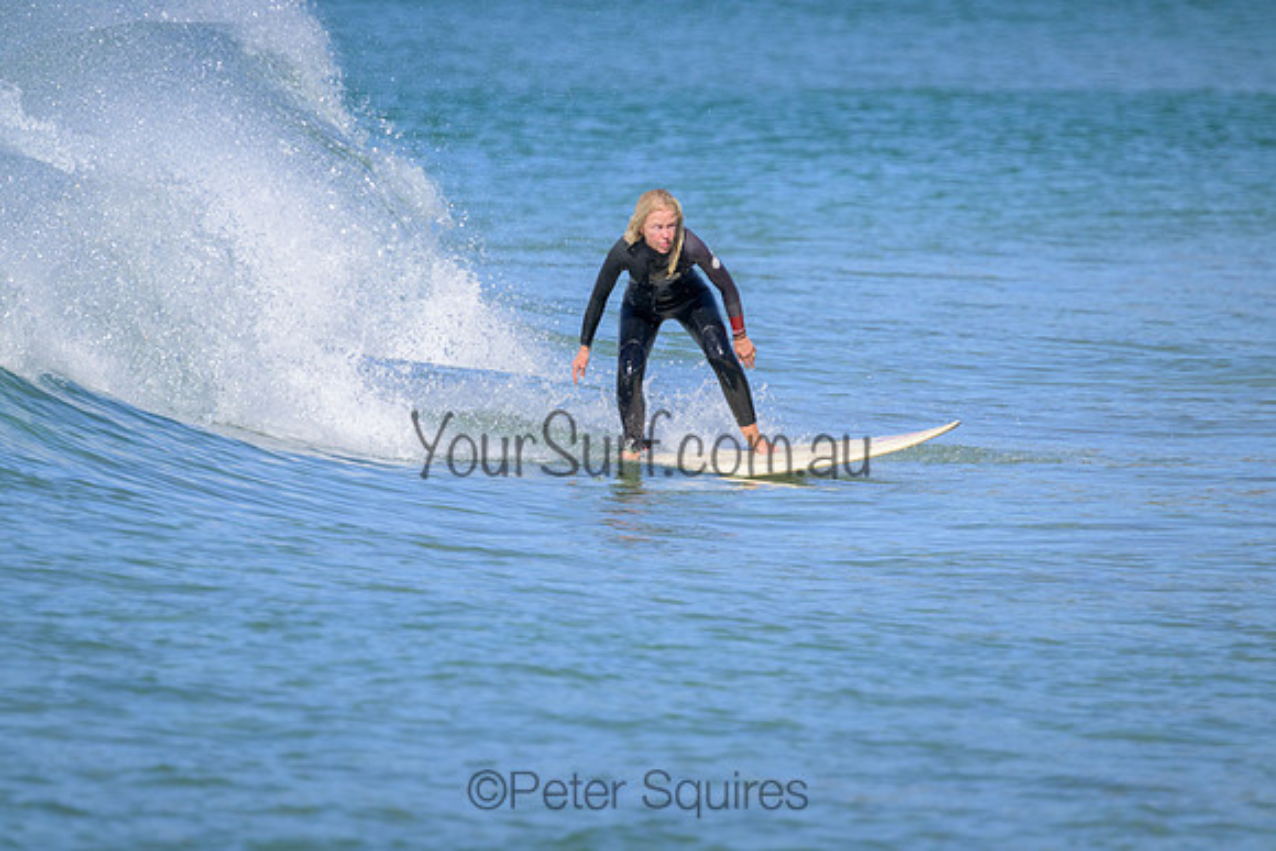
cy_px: 426
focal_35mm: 800
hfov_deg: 2.6
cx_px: 638
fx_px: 28361
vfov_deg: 1.7
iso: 1400
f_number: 11
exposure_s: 1/2000
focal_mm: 800
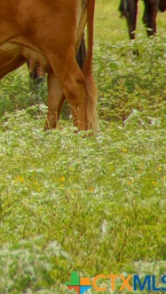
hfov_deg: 0.9
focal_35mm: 1285
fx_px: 10045
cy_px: -5
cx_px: -289
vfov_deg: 1.7
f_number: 8
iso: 160
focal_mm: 250
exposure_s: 1/400
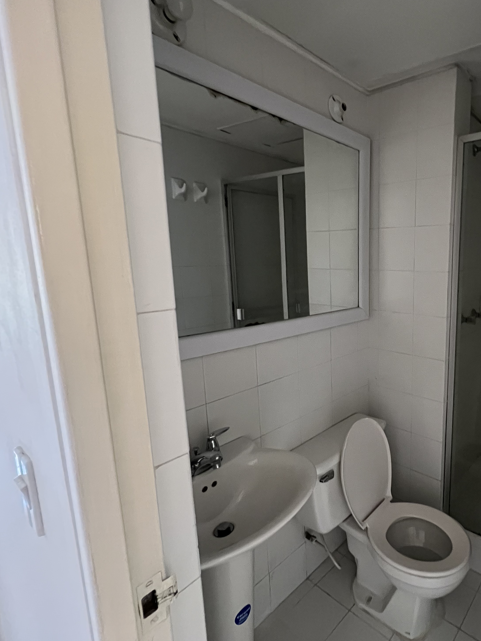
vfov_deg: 87.8
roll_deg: +0.5
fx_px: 333
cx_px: 375
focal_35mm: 18
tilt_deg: -10.0
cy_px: 320
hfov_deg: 66.0
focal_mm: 1.57
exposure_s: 1/45
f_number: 1.8
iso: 1000
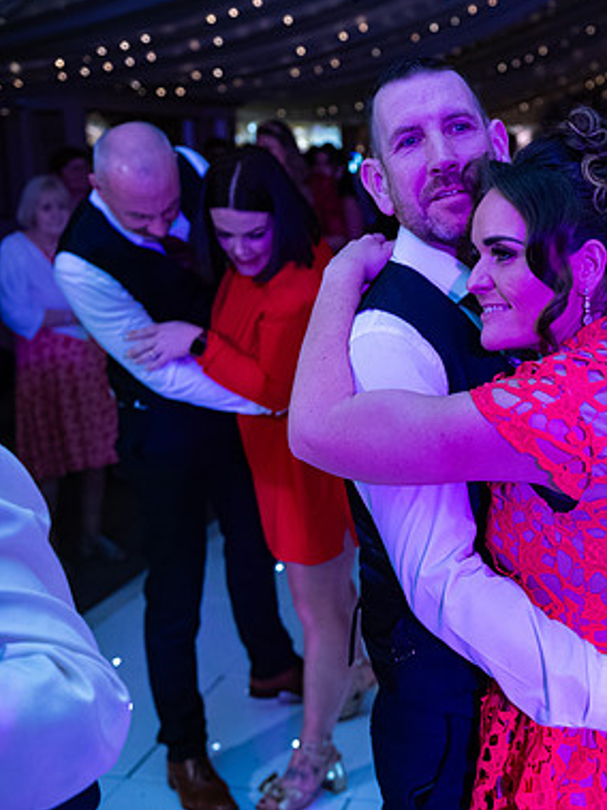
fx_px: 1170
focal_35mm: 50
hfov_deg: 28.4
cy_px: 399
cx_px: 496
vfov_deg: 38.2
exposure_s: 1/160
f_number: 3.5
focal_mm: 34
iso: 1000
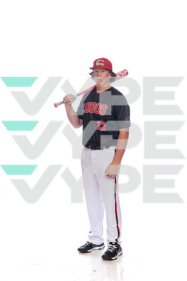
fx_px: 522
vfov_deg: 30.1
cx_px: 94
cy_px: 140
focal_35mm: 67
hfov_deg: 20.3
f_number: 7.1
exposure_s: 1/250
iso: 800
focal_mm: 67
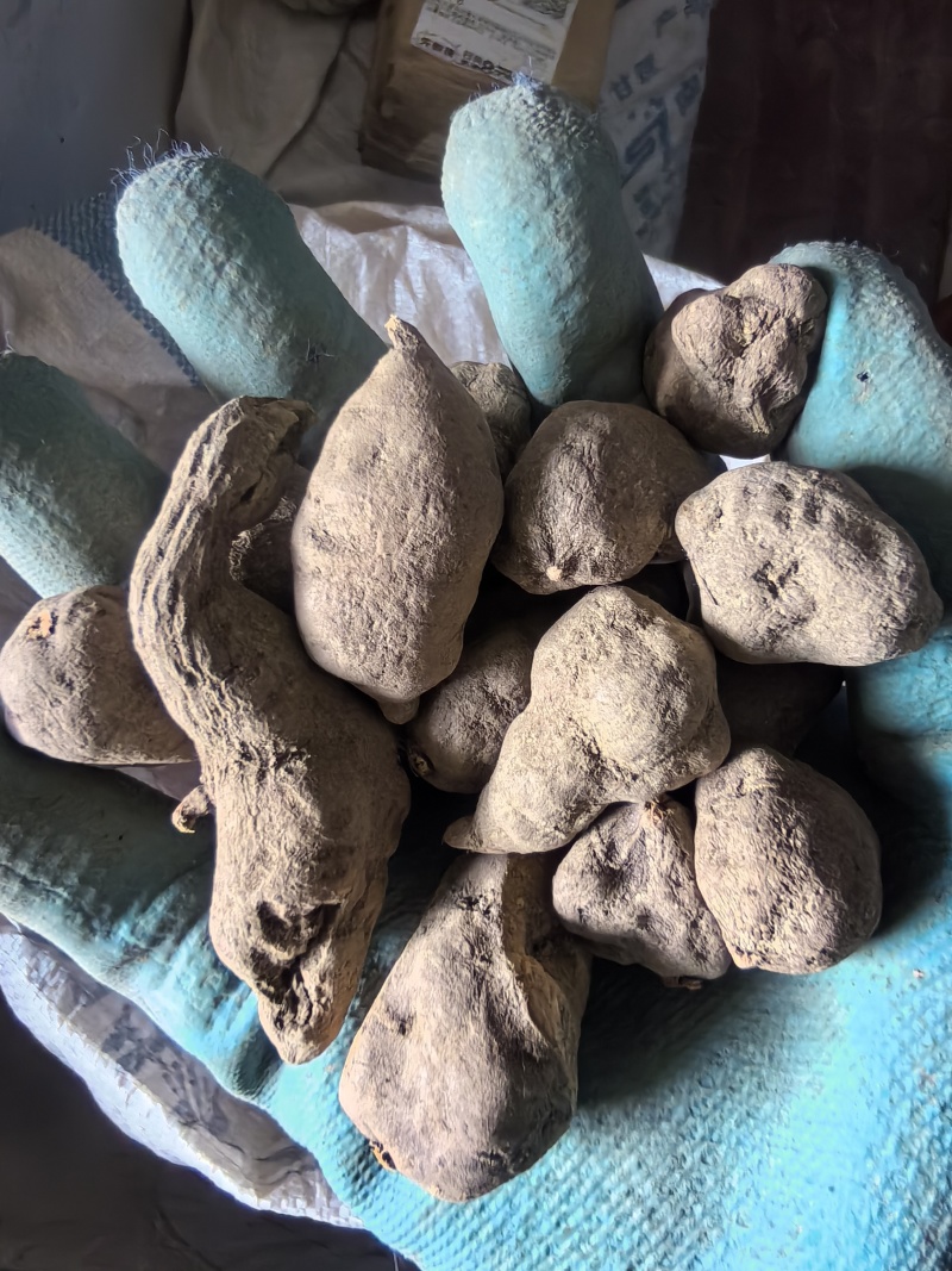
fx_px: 990
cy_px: 636
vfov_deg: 65.3
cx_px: 476
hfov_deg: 51.3
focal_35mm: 27
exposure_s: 1/50
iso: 160
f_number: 2.2
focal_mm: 1.68
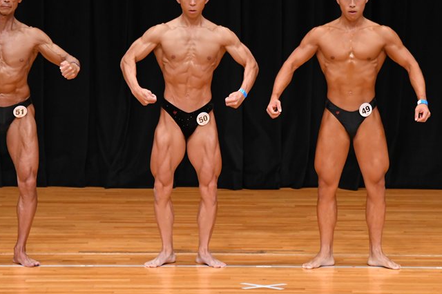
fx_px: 4233
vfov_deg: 4.0
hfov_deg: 6.0
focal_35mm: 345
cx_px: 225
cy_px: 126
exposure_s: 1/400
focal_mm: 190
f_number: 5.6
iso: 3200
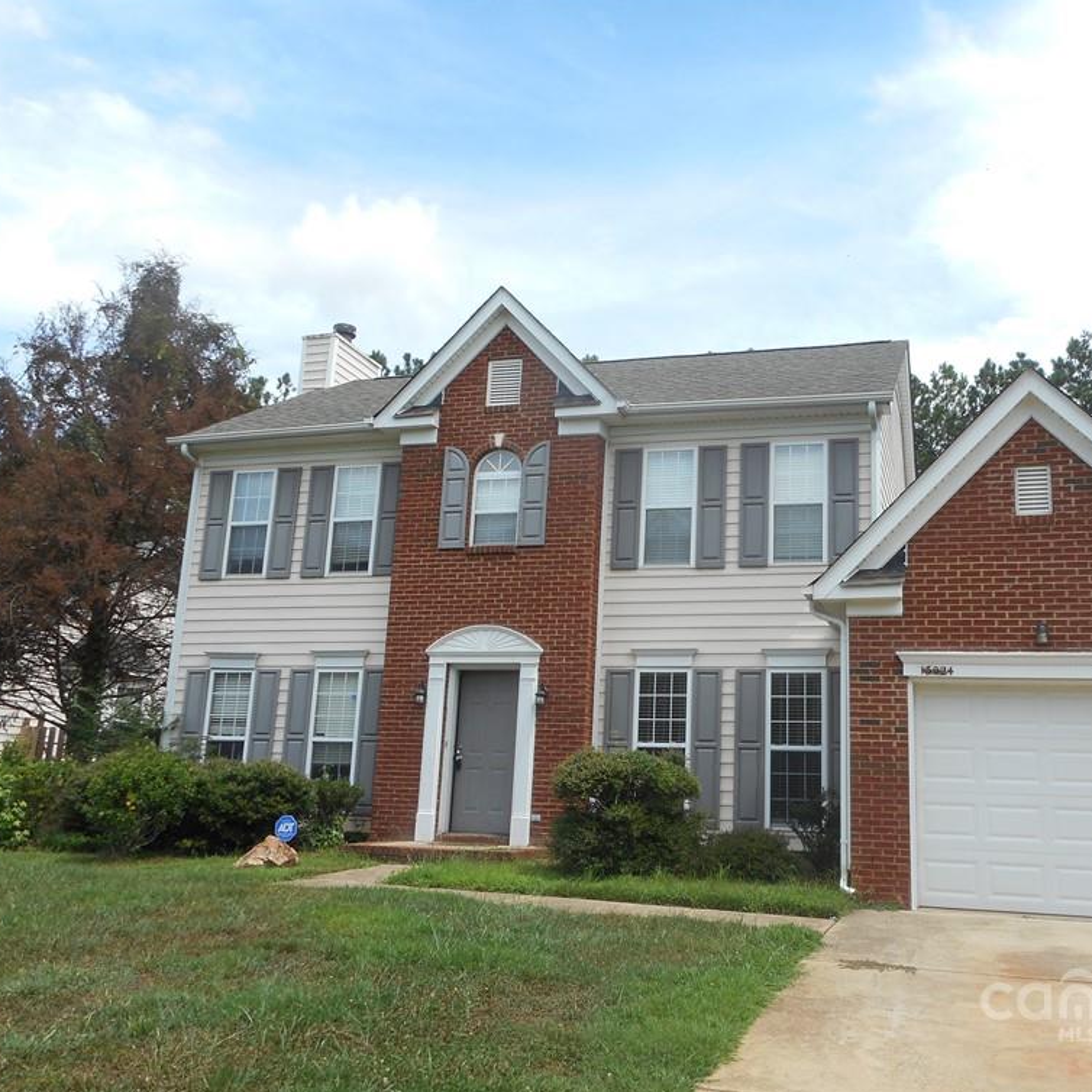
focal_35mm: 30
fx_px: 1071
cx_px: 673
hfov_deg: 53.5
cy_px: 545
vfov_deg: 54.0
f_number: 3.7
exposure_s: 1/400
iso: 80
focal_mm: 4.5
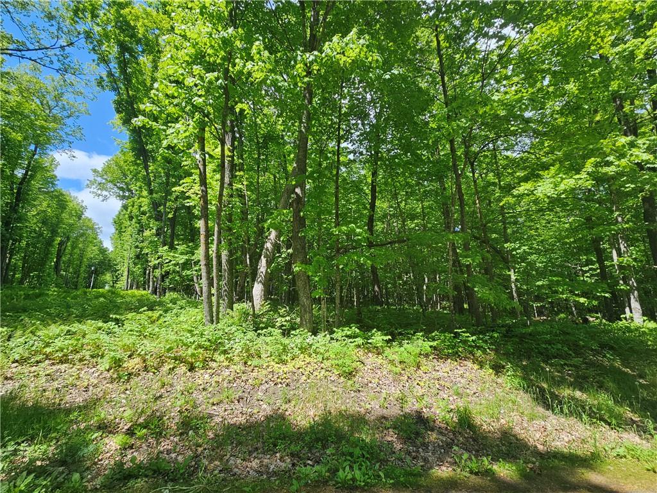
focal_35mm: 13
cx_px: 328
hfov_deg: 106.2
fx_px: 247
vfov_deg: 89.9
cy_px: 246
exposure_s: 1/742
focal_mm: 2.2
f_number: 2.2
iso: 50
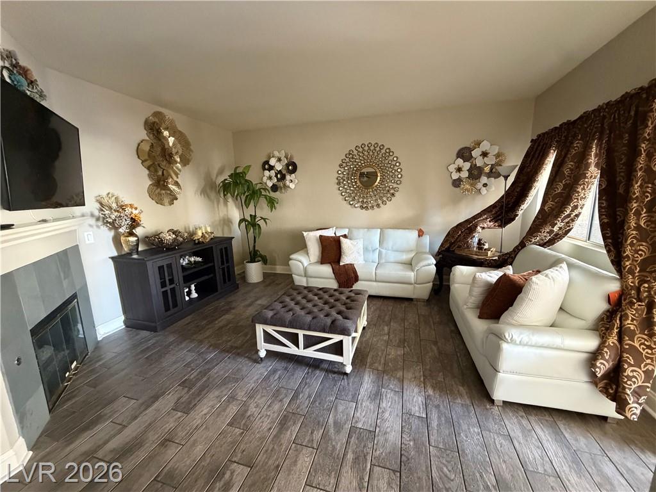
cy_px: 246
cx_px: 328
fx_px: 265
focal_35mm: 14
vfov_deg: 85.7
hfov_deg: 102.1
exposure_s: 1/60
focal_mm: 2.22
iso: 1000
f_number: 2.2
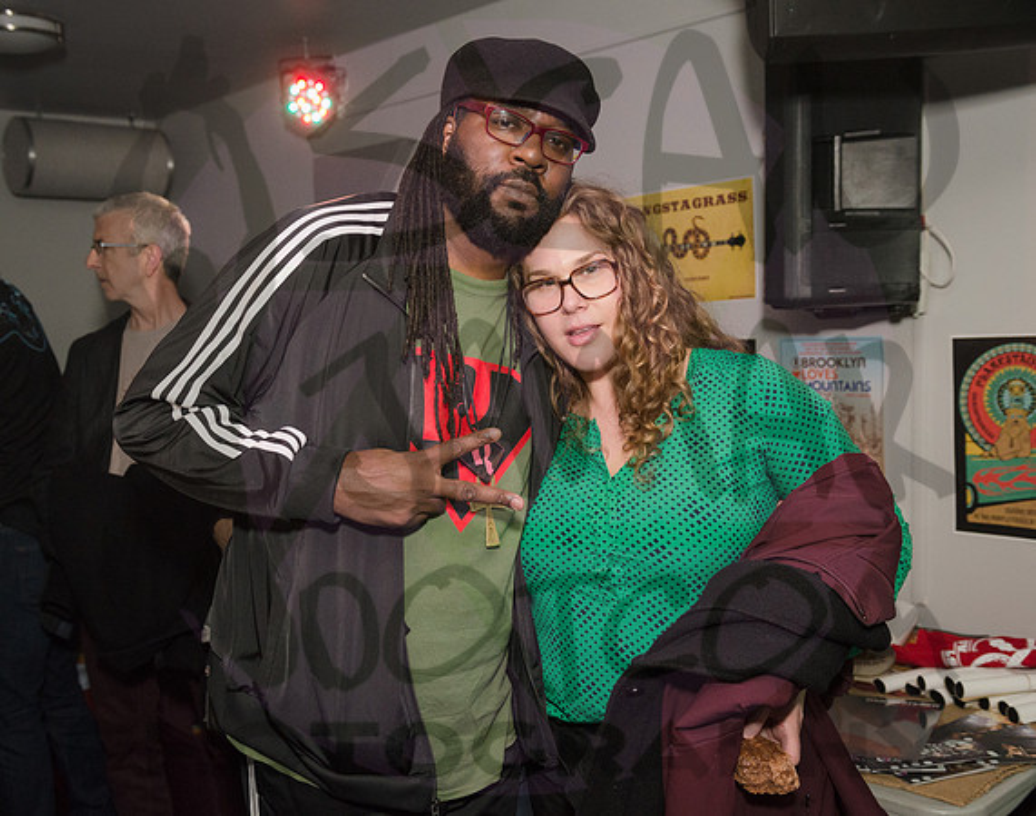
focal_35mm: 38
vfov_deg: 39.2
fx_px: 1146
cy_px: 424
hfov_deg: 48.7
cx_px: 504
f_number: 4
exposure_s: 1/320
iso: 2500
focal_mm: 32
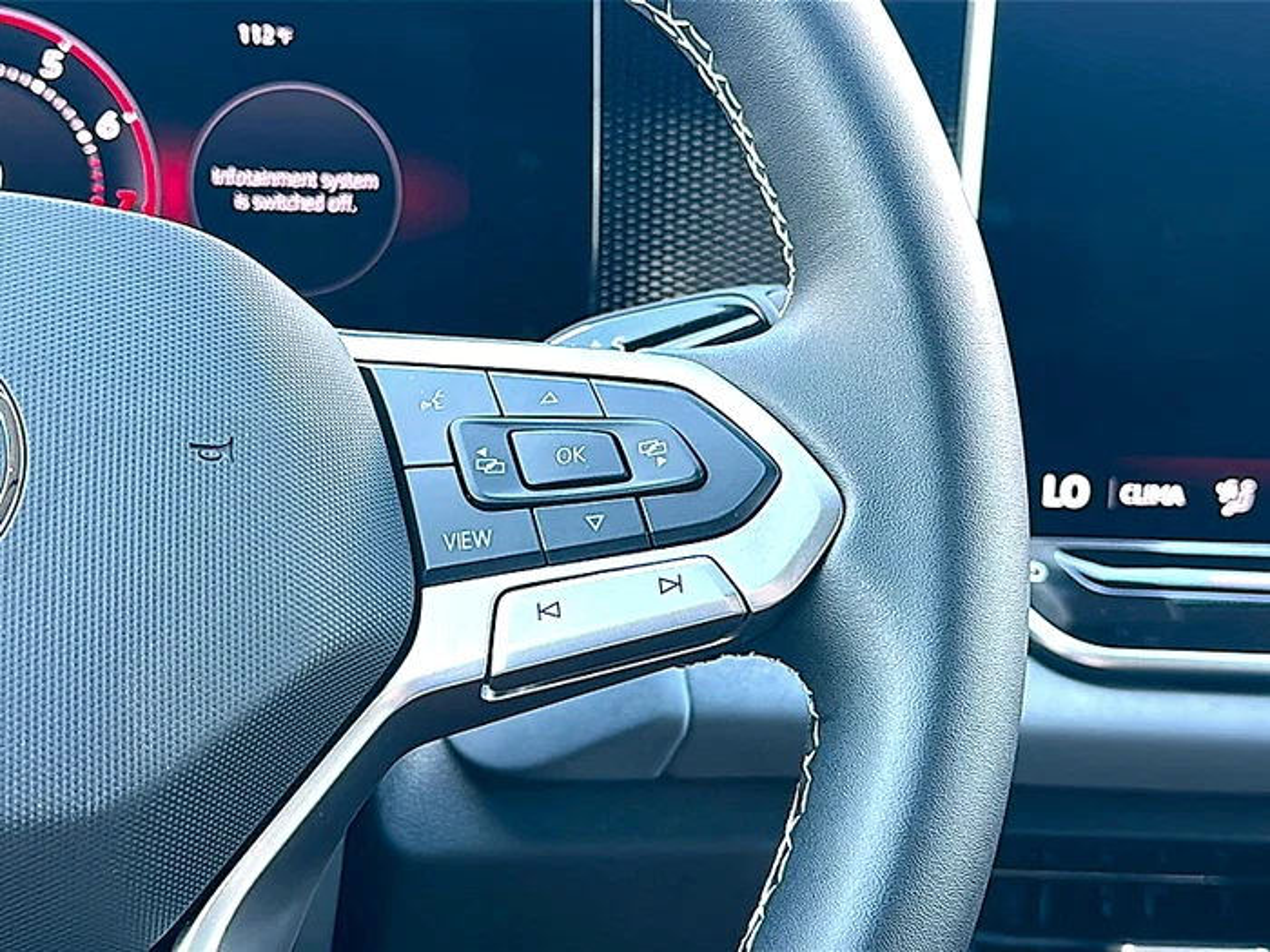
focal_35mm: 47
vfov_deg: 30.9
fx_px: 1724
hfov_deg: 40.4
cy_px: 476
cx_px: 635
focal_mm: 6.86
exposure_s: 1/99
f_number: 1.78
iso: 64
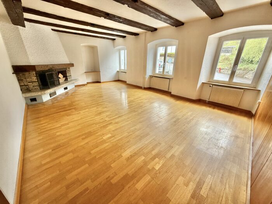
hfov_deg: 102.1
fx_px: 110
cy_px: 102
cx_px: 136
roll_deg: -1.2
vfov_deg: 85.7
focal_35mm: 14
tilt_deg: -20.6
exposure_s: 1/99
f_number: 2.2
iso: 125
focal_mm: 2.22
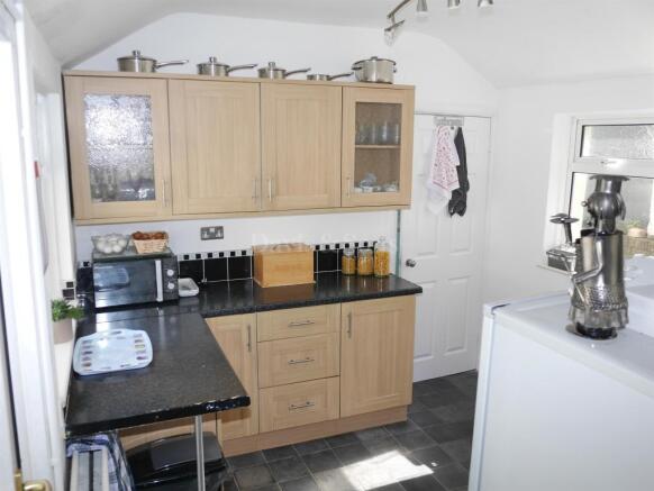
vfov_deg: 49.8
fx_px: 529
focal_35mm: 28
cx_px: 327
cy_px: 246
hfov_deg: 63.4
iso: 200
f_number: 3.5
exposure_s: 1/200
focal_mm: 14
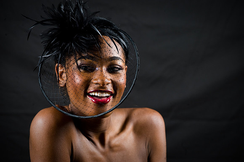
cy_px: 81
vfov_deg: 8.6
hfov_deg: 12.8
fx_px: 1084
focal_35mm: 160
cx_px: 122
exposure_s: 1/125
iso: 320
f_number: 5.6
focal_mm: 160
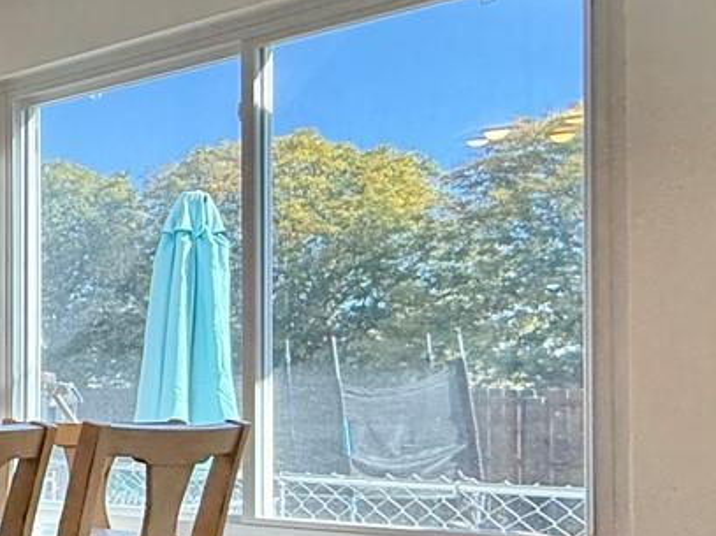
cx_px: -593
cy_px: 402
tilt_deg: +1.0
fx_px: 1137
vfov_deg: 26.2
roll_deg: -0.3
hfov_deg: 21.5
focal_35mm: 55
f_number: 2.2
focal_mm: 2.22
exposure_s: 1/203
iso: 64
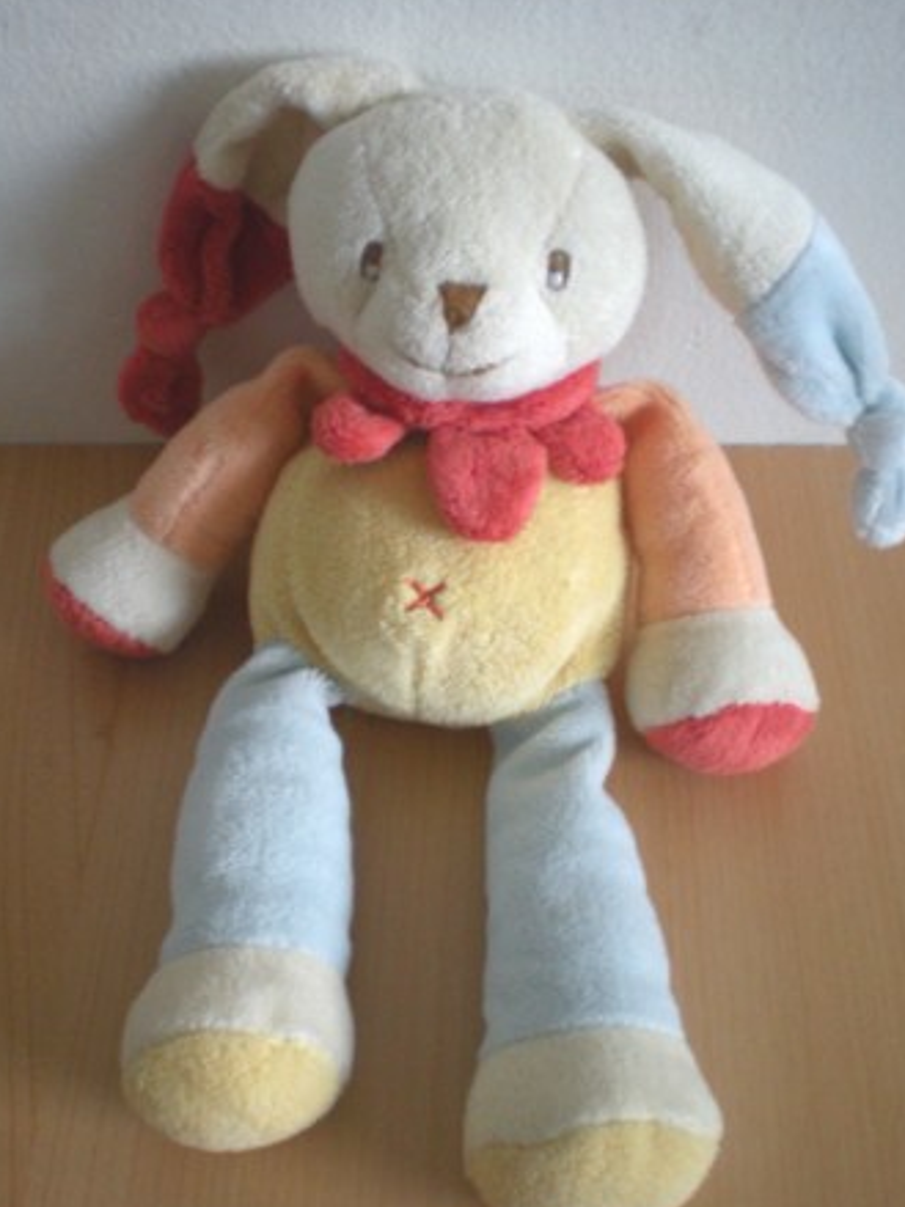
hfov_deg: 32.2
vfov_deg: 42.1
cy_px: 632
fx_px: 1569
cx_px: 435
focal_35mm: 45
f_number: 3.1
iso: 200
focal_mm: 6.3
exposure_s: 1/30.8
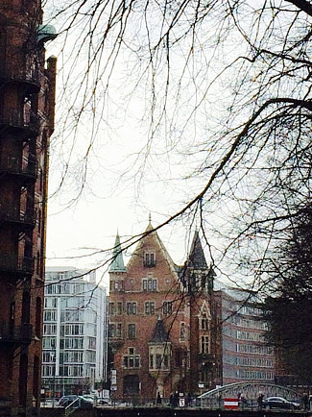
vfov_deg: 18.0
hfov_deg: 13.8
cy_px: 27
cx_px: 147
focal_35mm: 107
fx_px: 1287
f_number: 2.2
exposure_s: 1/2160
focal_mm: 4.15
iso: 32
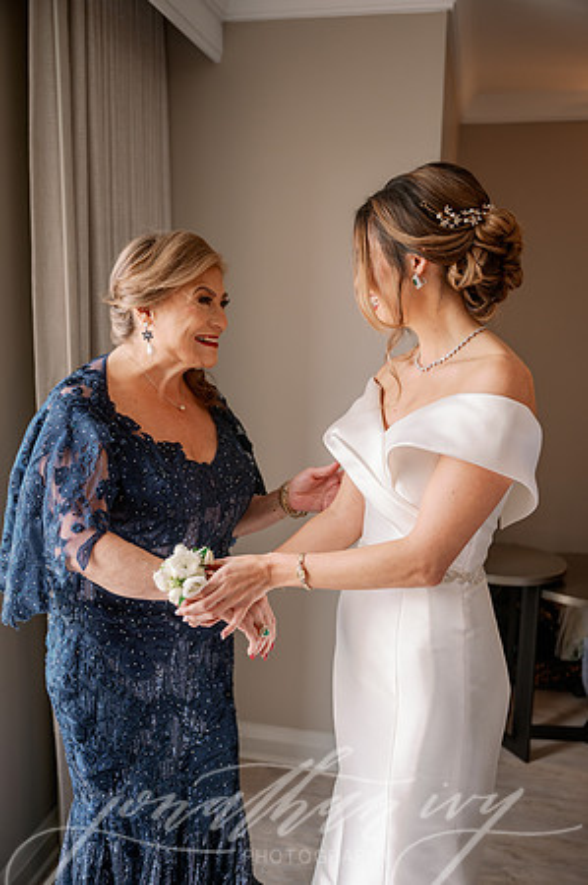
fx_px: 810
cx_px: 294
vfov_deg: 57.3
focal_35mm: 33
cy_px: 442
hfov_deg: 39.9
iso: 200
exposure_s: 1/125
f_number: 3.2
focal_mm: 33
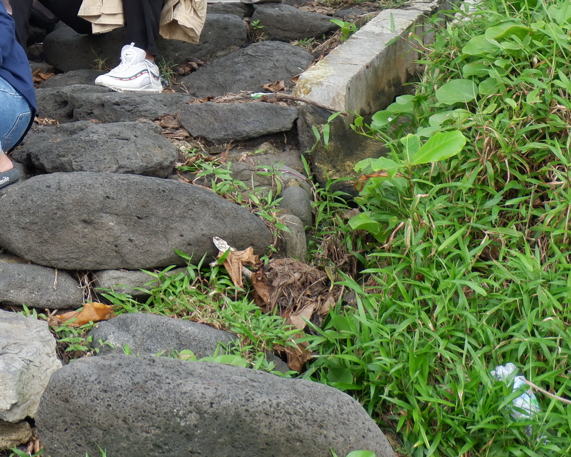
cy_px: -75
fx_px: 1927
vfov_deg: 13.2
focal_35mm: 114
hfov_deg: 15.9
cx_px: -208
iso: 400
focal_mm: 26.9
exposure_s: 1/140
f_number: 4.5
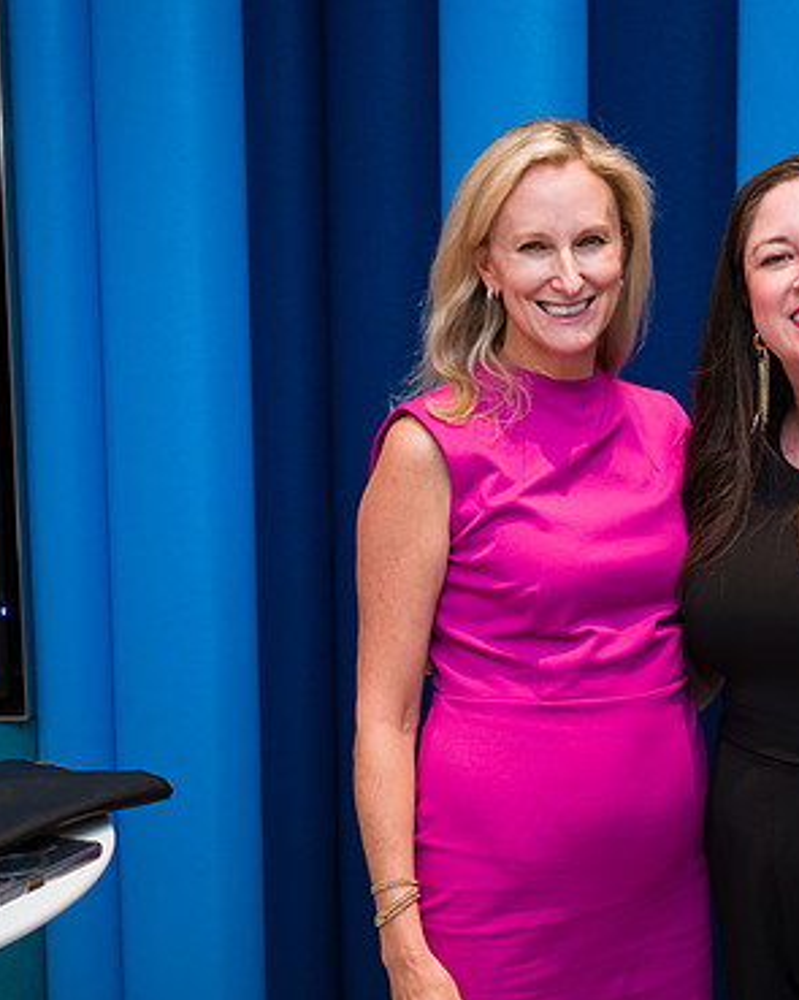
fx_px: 1745
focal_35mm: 59
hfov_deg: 25.2
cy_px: 467
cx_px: 670
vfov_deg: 32.0
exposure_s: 1/160
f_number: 3.2
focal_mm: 38
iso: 800
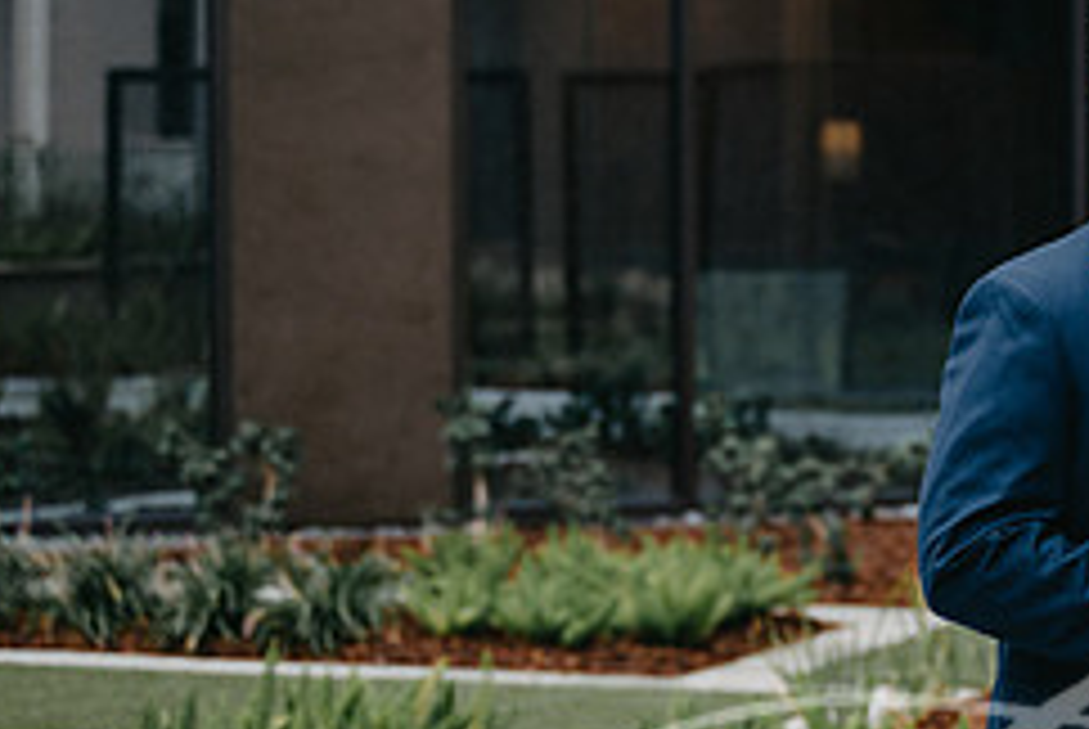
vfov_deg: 9.4
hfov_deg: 13.9
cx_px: 1022
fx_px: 4422
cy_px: 362
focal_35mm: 146
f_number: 2.8
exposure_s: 1/400
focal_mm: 61
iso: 100
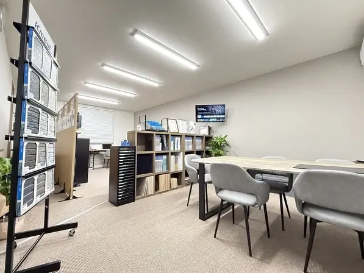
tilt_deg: +3.5
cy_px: 135
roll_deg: +0.5
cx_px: 194
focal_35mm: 15
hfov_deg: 98.0
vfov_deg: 81.8
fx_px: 158
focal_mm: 2.22
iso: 800
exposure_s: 1/60
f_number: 2.2
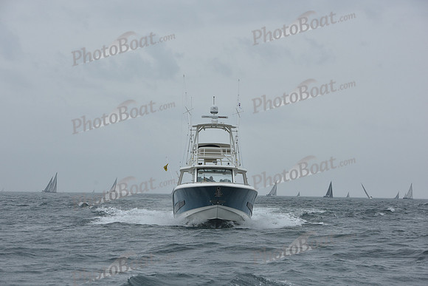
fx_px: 1189
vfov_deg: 13.7
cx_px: 214
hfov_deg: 20.4
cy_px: 143
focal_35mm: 100
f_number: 8
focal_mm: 100
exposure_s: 1/1000
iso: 320
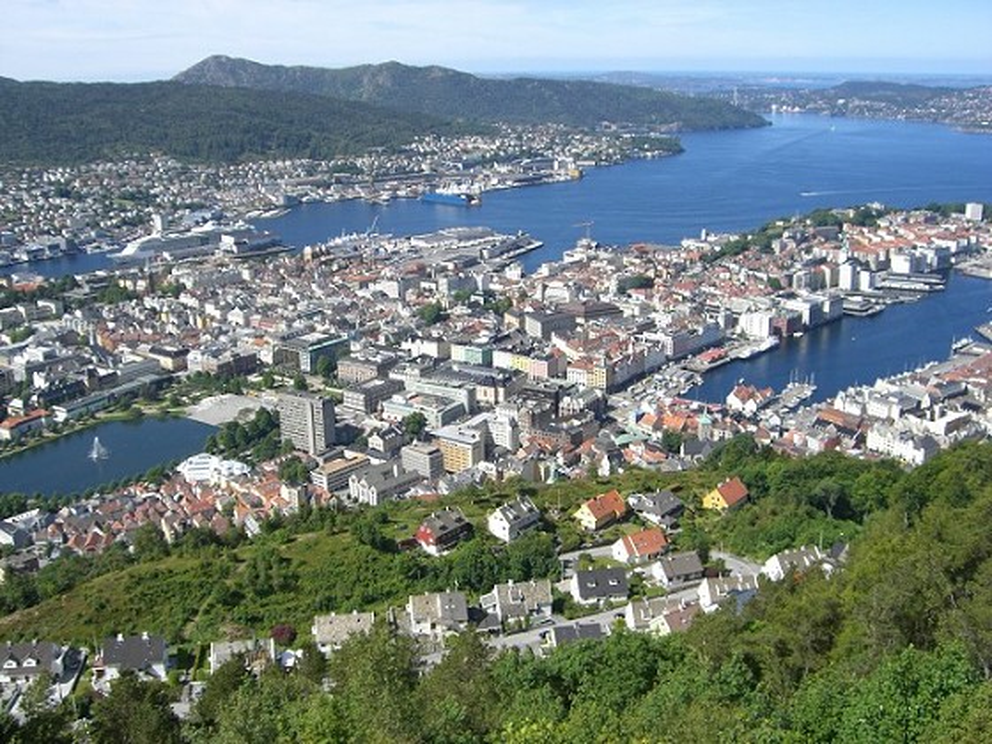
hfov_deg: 49.0
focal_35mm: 38
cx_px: 496
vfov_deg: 37.7
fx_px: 1089
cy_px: 372
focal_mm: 6.2
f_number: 4.3
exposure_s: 1/400
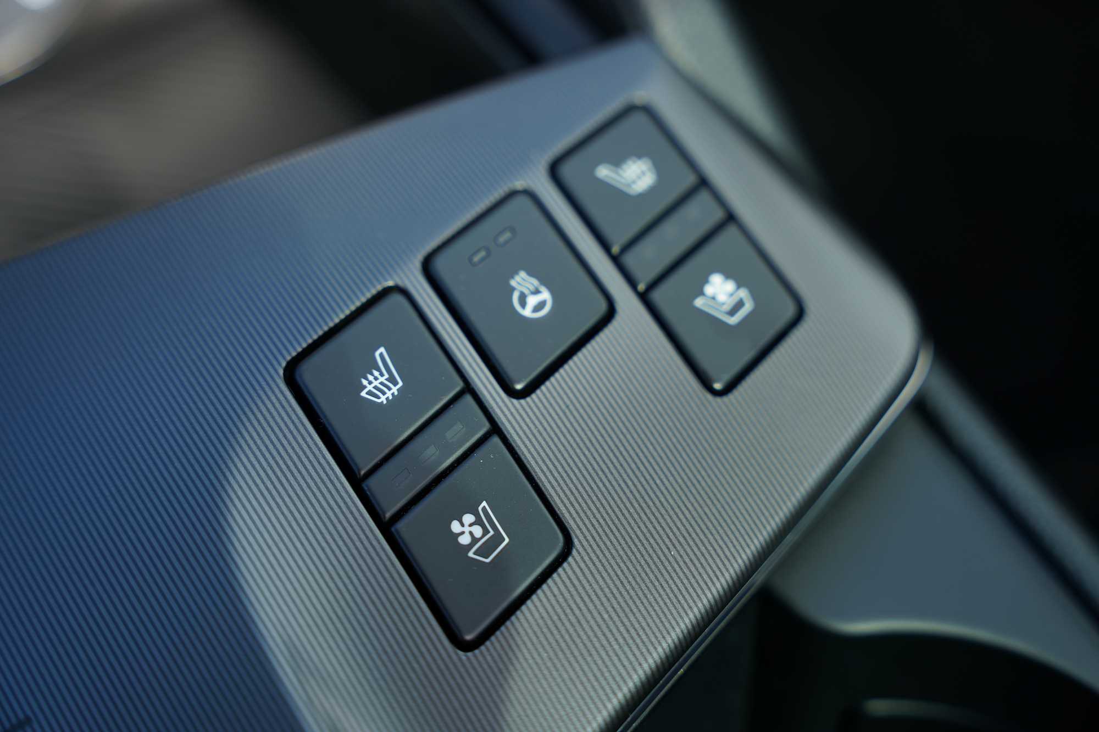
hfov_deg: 37.5
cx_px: 550
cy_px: 366
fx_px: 1621
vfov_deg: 25.5
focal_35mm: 53
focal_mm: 53.1
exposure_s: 1/160
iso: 100
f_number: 3.5
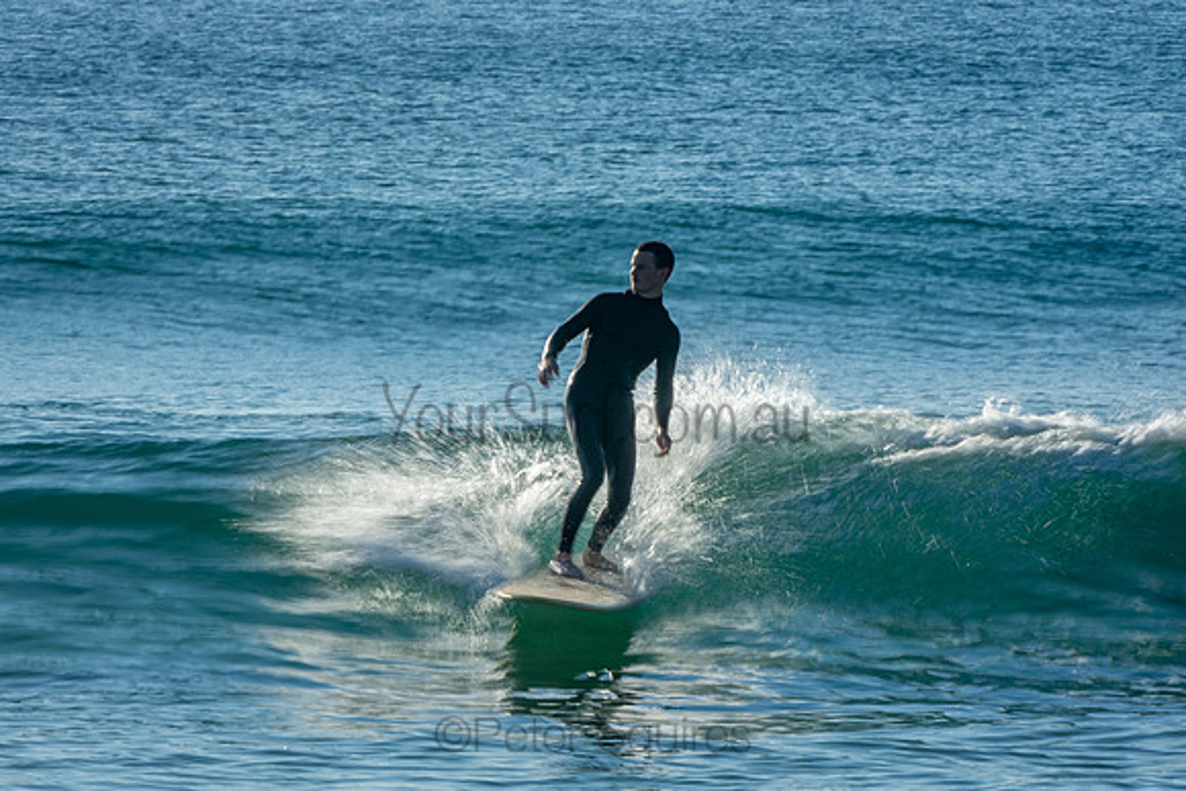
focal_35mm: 600
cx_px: 593
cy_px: 396
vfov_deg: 2.3
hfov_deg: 3.4
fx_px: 19770
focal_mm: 400
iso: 100
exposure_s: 1/30
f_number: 22
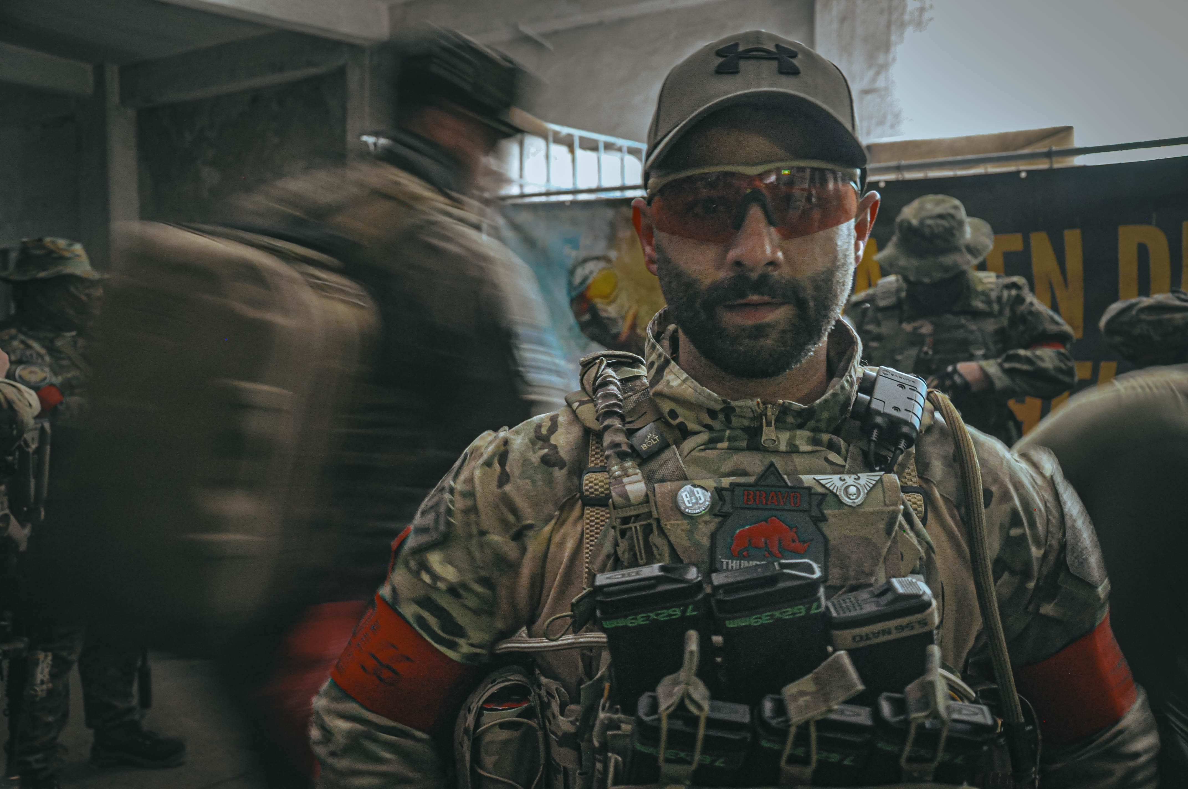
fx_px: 1236
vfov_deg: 35.4
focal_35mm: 38
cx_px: 594
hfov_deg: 51.3
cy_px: 394
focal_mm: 25
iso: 1600
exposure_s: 1/13
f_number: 4
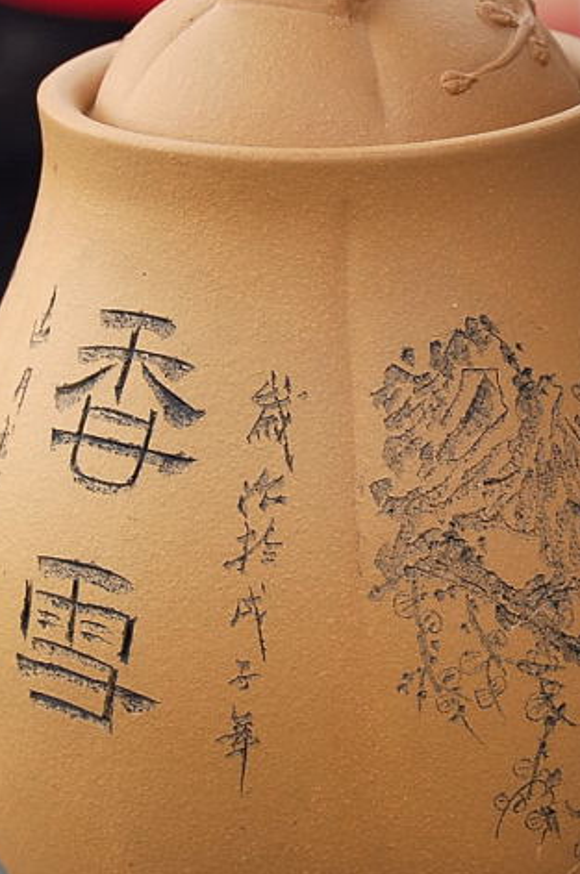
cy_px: 400
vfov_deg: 14.7
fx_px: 3392
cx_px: 403
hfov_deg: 9.8
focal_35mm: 140
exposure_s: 1/125
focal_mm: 55
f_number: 5.6
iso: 400
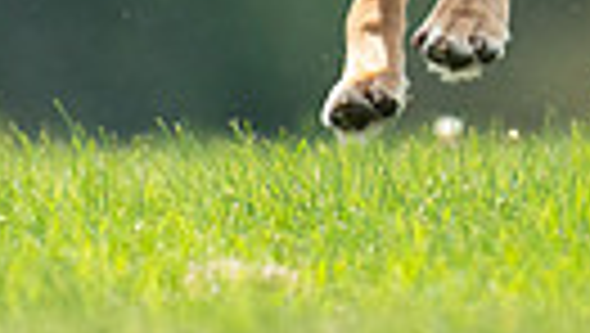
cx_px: 306
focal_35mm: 2778
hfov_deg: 0.8
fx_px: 43505
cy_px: -299
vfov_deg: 0.4
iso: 2500
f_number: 6.3
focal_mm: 600
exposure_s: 1/4000
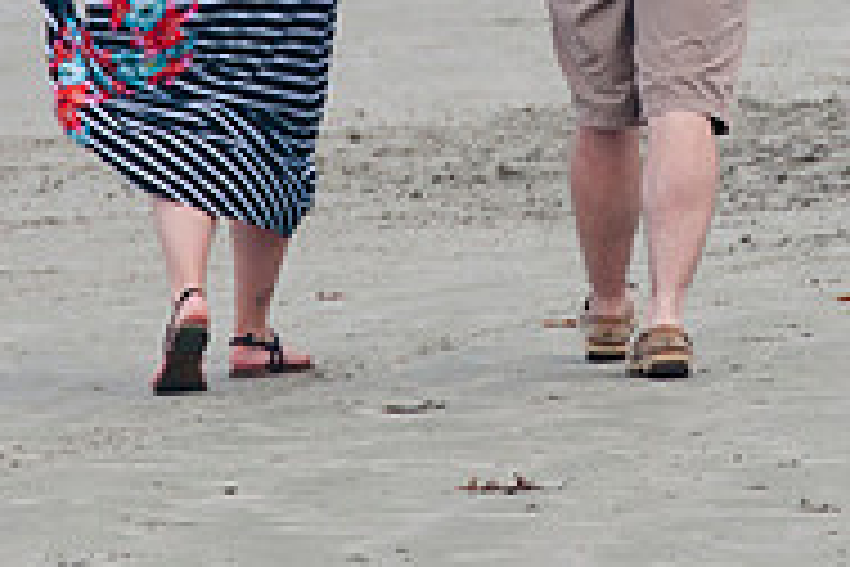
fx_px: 16290
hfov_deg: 3.0
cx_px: 427
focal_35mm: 690
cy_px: -218
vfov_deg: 2.0
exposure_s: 1/250
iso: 200
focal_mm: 150
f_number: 7.1
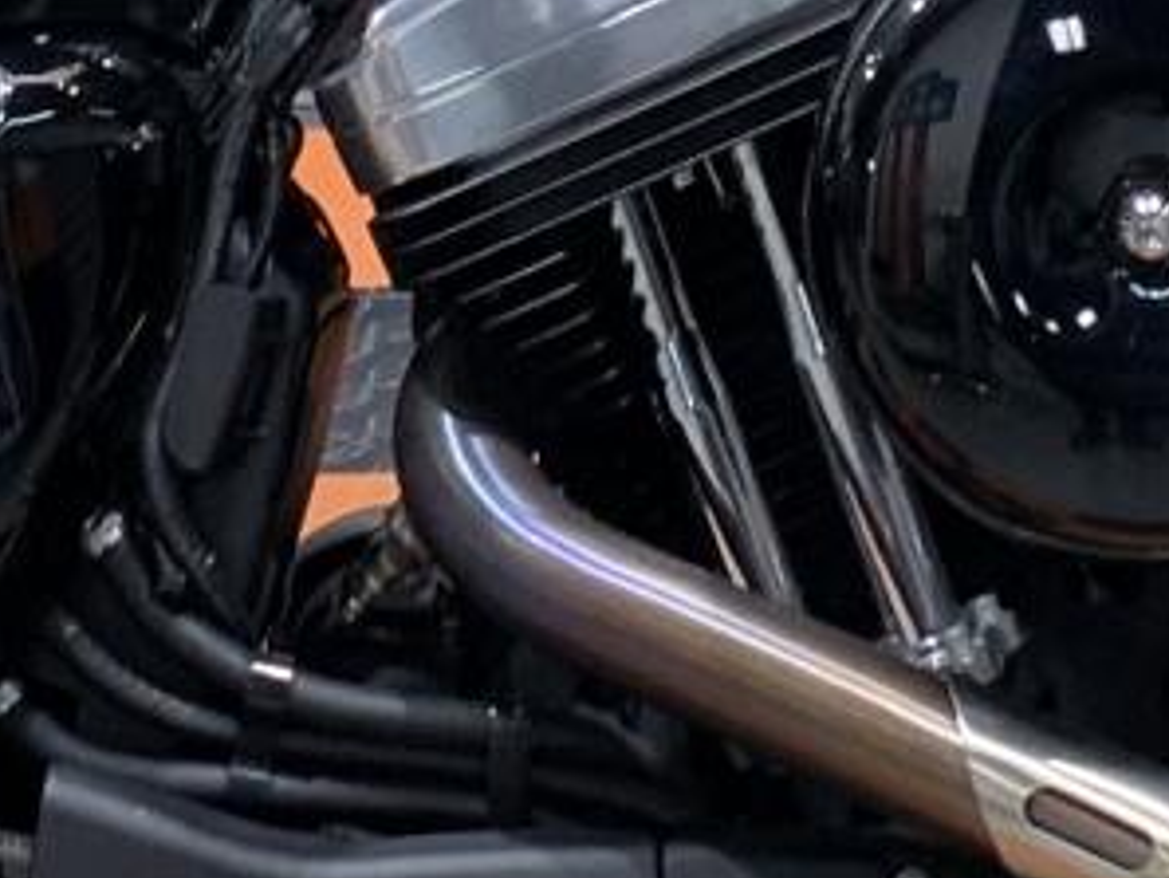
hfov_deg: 11.3
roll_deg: +1.4
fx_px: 5912
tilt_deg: -10.6
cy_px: -516
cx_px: 468
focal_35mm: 175
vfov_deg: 8.3
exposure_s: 1/60
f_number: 1.8
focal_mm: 4.25
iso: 100
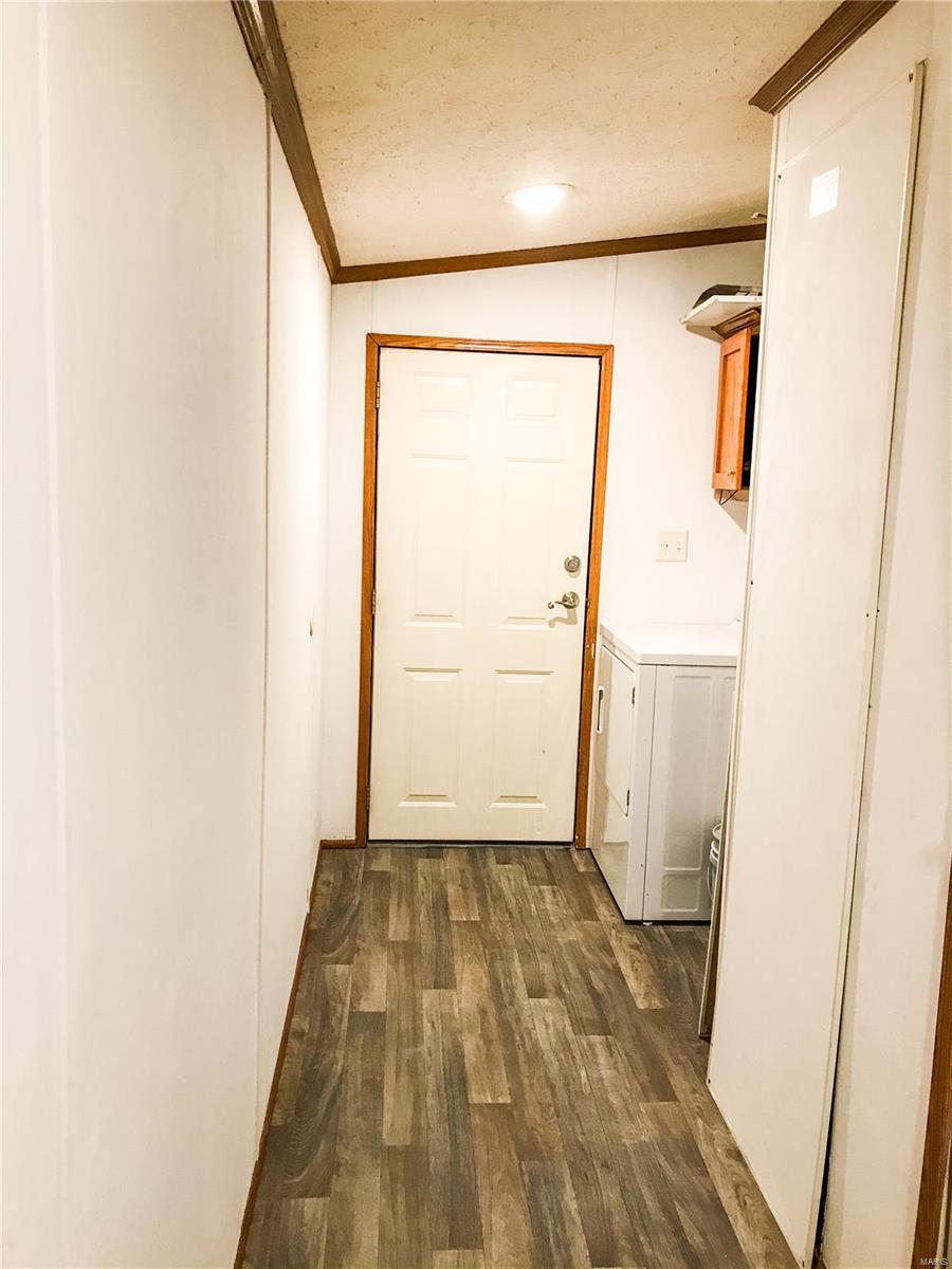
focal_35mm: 28
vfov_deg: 63.4
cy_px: 634
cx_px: 476
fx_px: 1027
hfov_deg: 49.7
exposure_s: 1/24
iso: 40
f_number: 1.8
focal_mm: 3.99
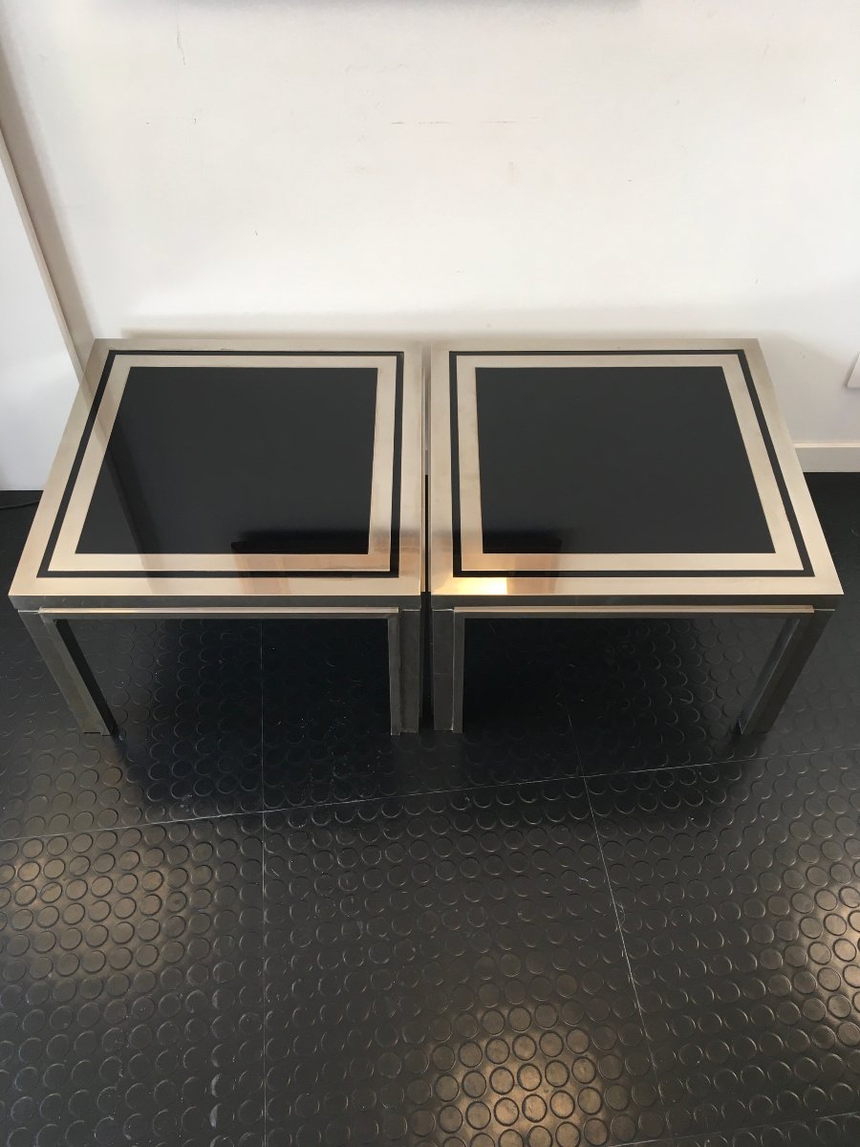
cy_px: 574
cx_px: 430
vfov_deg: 61.7
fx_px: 961
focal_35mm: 29
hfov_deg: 48.2
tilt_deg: -49.6
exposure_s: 1/33
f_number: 2.2
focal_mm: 4.15
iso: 25
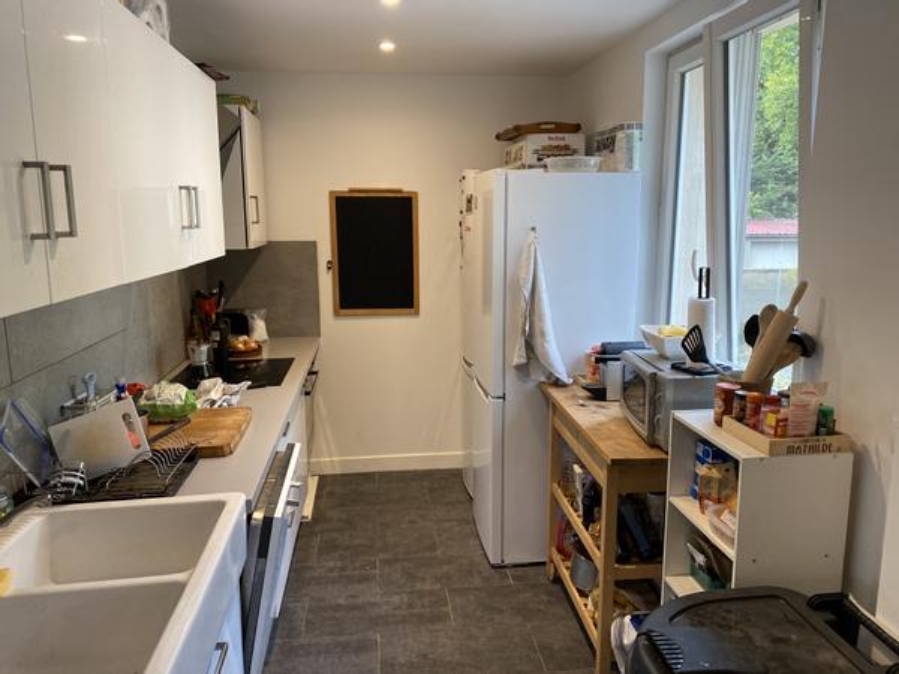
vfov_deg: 53.1
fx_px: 675
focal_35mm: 26
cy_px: 337
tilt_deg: -8.3
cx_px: 450
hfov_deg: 67.3
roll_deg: -0.1
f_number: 1.8
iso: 125
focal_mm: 4.25
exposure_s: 1/120
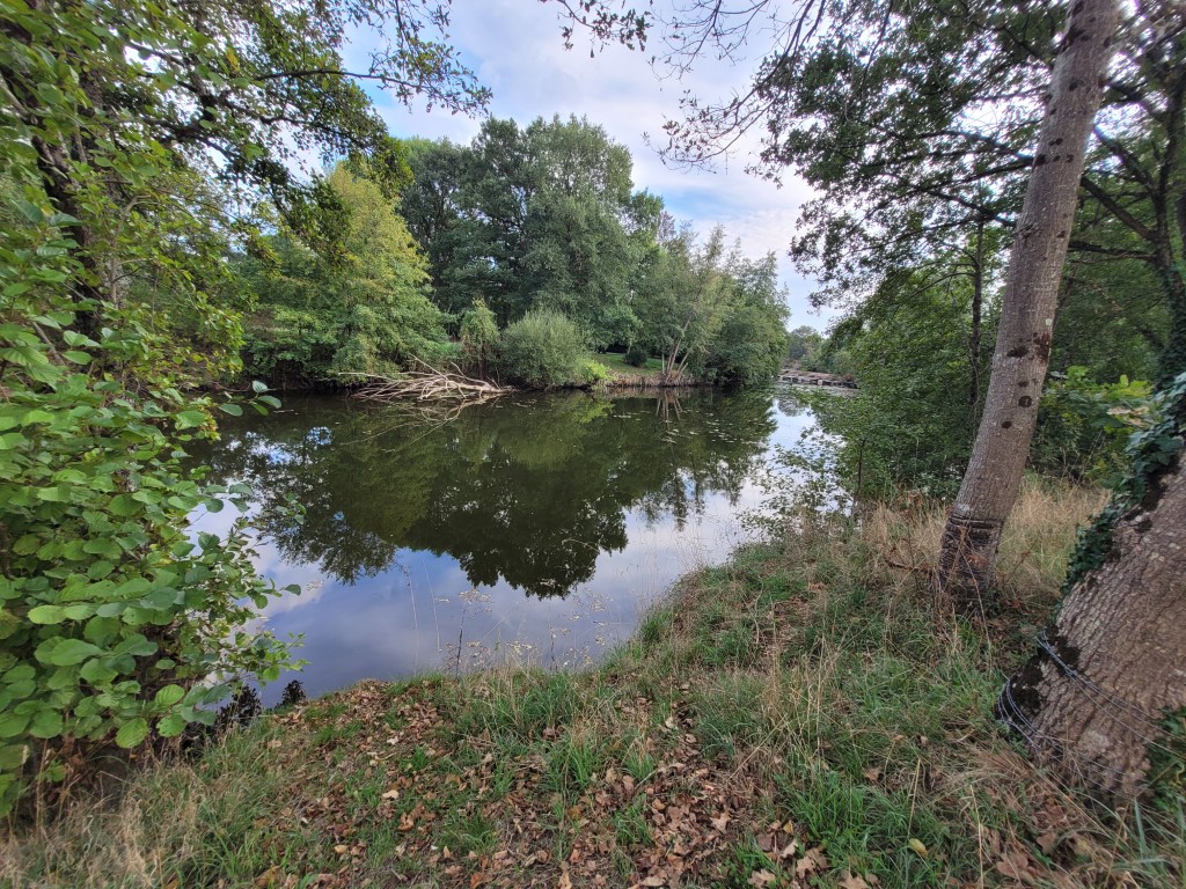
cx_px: 593
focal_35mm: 13
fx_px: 445
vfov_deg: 89.9
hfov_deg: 106.2
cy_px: 444
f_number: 2.2
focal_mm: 1.74
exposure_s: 1/173
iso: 40
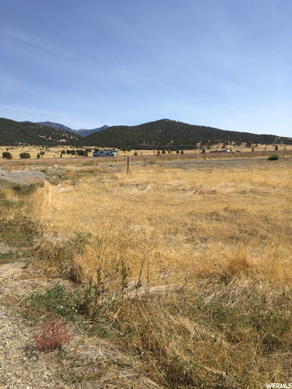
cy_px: 194
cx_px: 146
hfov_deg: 48.2
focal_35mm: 29
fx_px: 326
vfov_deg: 61.7
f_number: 2.2
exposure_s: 1/2079
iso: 25
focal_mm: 4.15
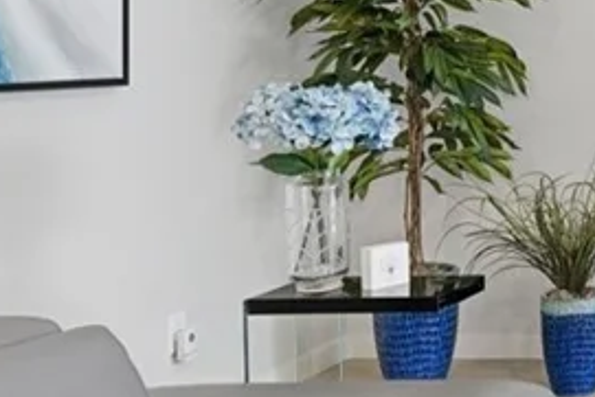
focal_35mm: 68
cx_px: 953
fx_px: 1124
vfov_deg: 19.7
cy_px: 52
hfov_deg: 22.6
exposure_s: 1/30
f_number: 9
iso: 500
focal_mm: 18
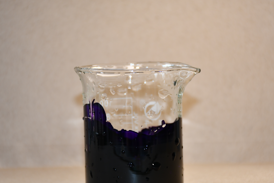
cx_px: 136
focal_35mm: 135
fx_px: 1027
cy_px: 110
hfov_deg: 15.2
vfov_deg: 10.2
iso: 400
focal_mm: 75
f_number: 5
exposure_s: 1/80
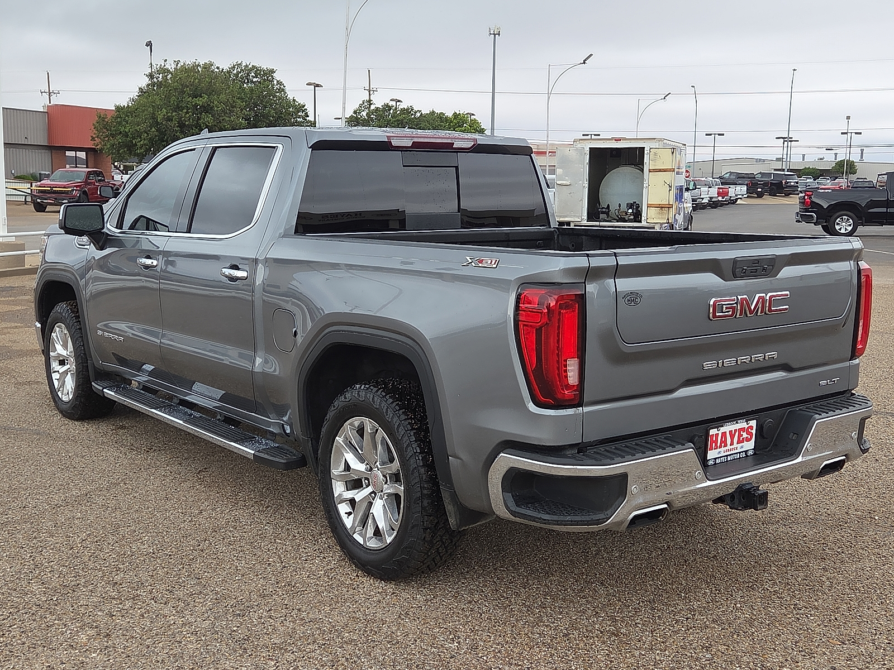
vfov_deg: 36.0
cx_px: 447
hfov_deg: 46.8
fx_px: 1033
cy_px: 335
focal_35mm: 40
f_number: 1.8
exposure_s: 1/119
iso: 59
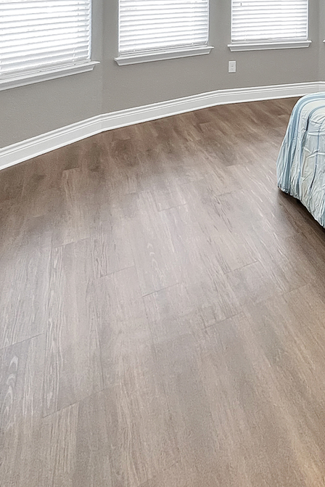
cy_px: 164
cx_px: 428
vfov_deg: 62.1
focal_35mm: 29
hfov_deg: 32.8
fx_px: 392
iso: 200
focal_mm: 1.57
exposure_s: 1/60
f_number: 1.8
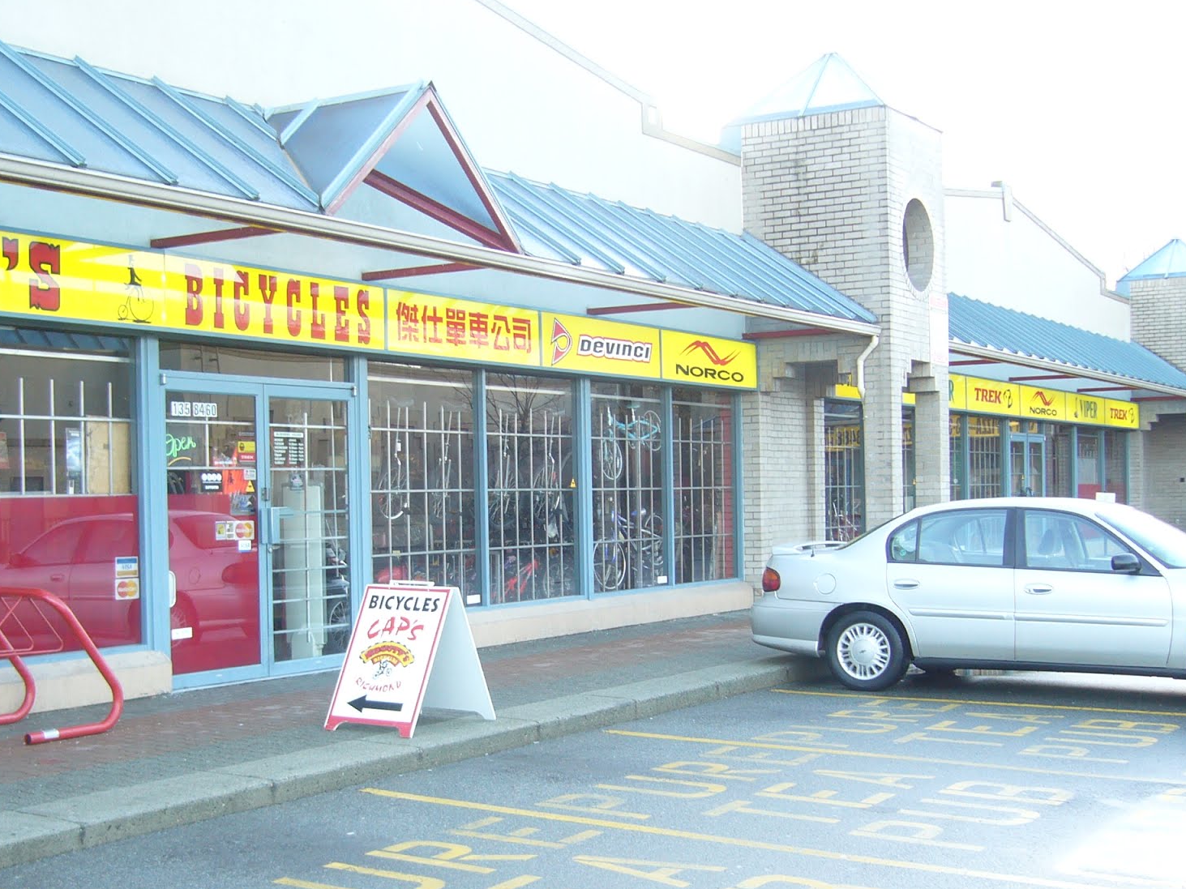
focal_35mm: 49
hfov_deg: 38.8
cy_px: 524
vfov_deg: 29.6
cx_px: 495
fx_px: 1679
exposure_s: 1/30
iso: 80
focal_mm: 5.8
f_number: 2.8
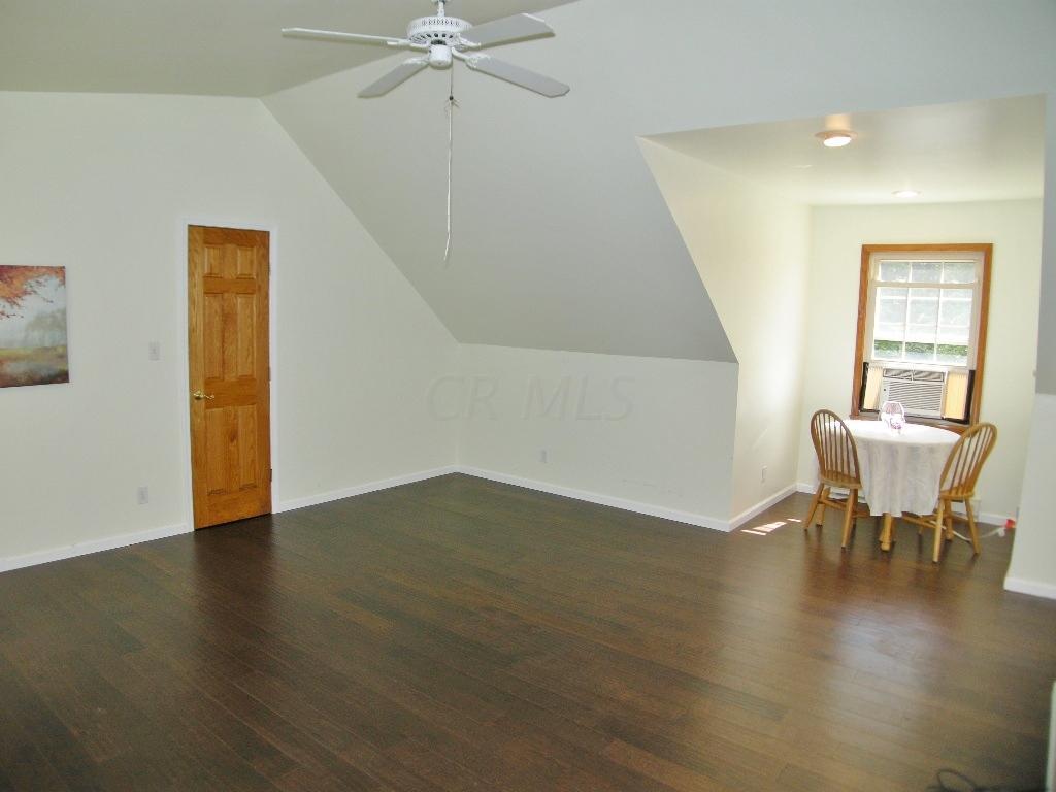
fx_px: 1068
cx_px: 528
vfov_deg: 40.7
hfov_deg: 52.6
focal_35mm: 35
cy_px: 396
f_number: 2.7
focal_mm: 7.5
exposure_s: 1/54.6
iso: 64
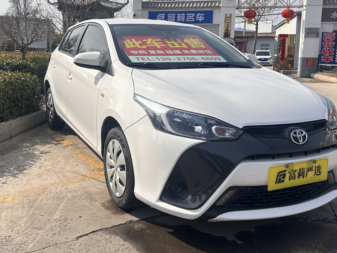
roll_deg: -0.4
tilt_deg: -7.9
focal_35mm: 36
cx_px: 132
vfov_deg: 39.4
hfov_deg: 51.0
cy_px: 96
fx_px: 350
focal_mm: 6.86
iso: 80
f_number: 1.78
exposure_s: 1/6211
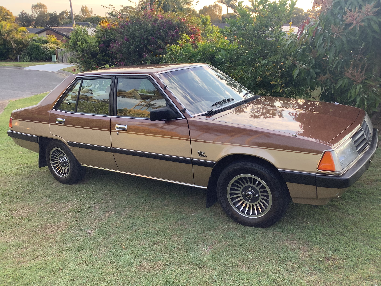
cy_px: 143
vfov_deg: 45.4
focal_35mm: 31
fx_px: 341
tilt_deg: -20.5
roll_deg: -1.0
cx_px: 190
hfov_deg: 58.4
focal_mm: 3.3
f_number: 2.4
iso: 40
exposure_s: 1/100
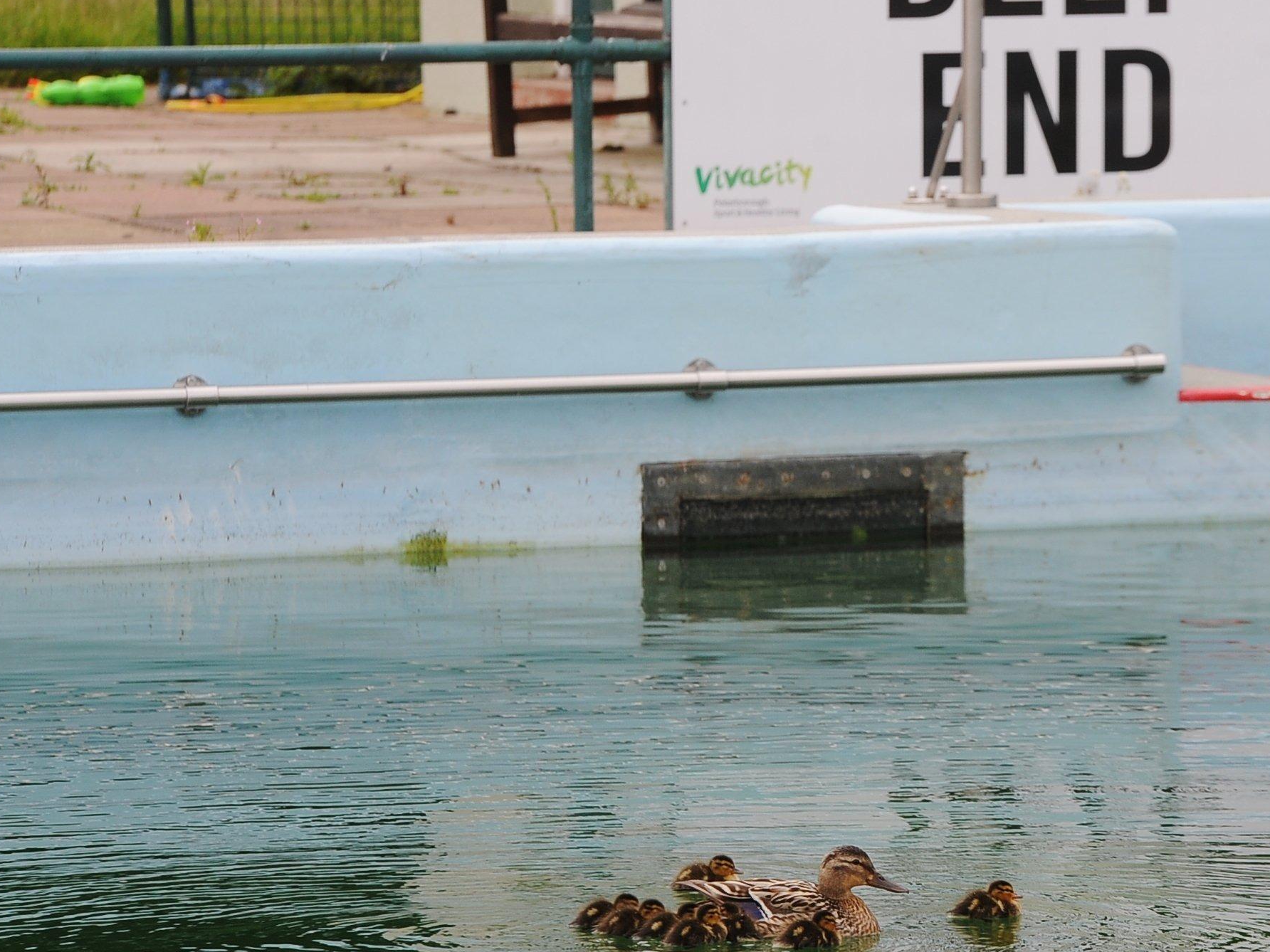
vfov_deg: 4.3
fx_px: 12584
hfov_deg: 5.8
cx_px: 990
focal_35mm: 343
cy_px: 431
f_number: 8
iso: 500
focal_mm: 200
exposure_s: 1/400
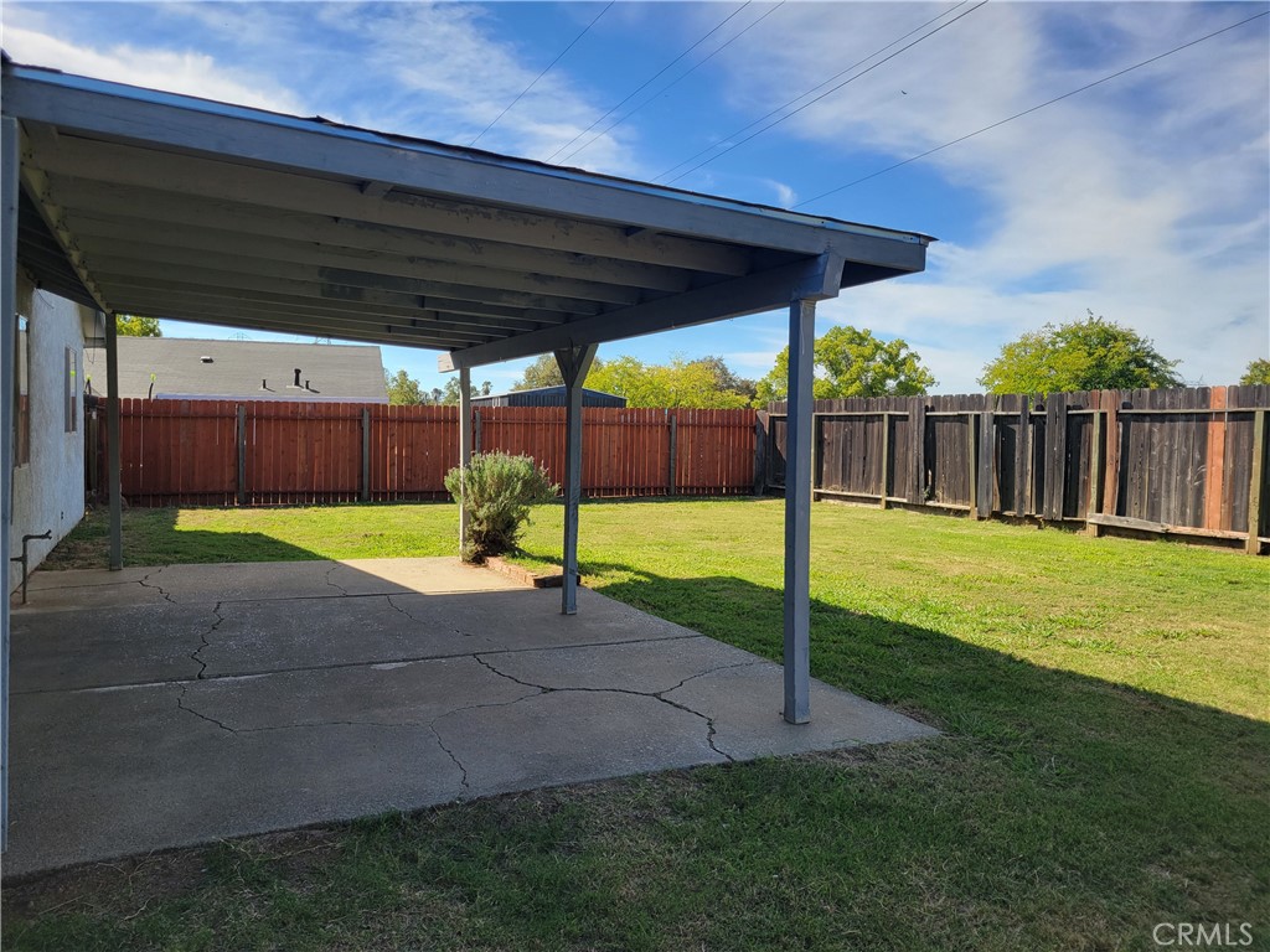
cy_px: 476
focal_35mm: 26
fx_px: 954
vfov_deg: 53.1
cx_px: 635
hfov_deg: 67.3
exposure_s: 1/1441
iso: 40
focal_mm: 5.4
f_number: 1.8
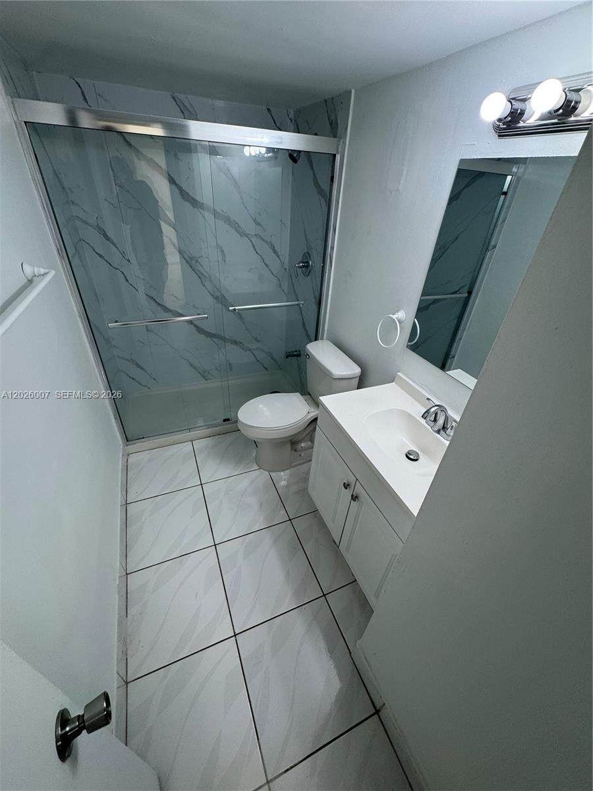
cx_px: 296
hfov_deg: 85.7
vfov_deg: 102.1
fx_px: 320
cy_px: 396
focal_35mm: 14
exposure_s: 1/120
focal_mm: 2.22
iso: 64
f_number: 2.2
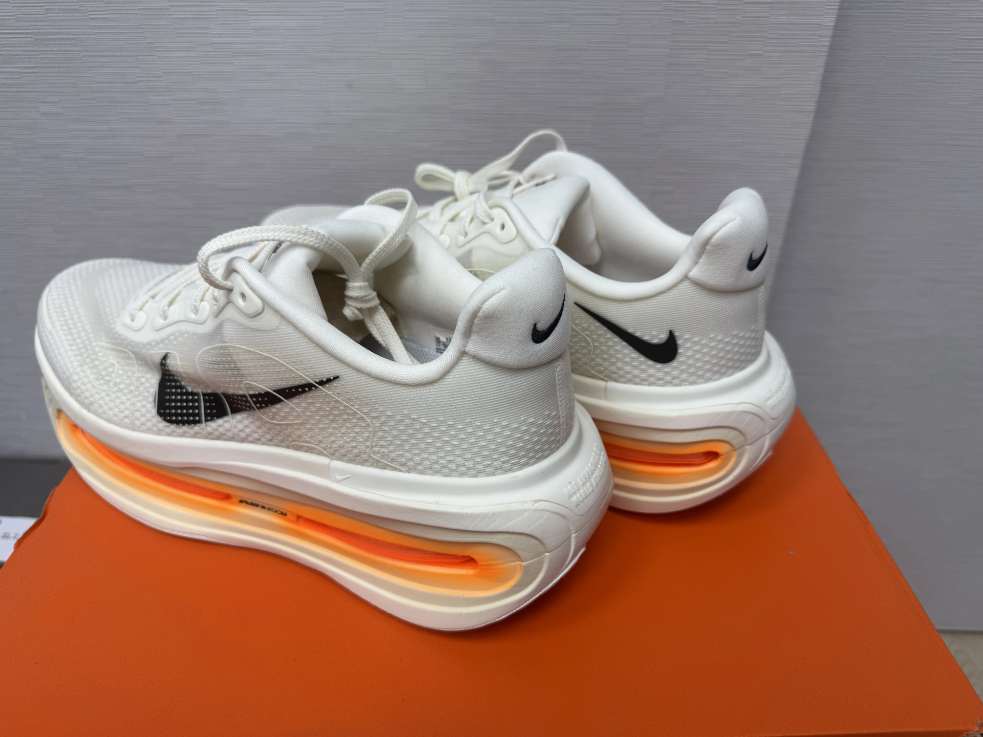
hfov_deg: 71.6
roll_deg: +0.1
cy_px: 368
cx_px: 492
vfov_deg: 56.8
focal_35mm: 24
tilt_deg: -35.1
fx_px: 682
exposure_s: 1/223
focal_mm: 6.76
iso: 64
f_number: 1.78
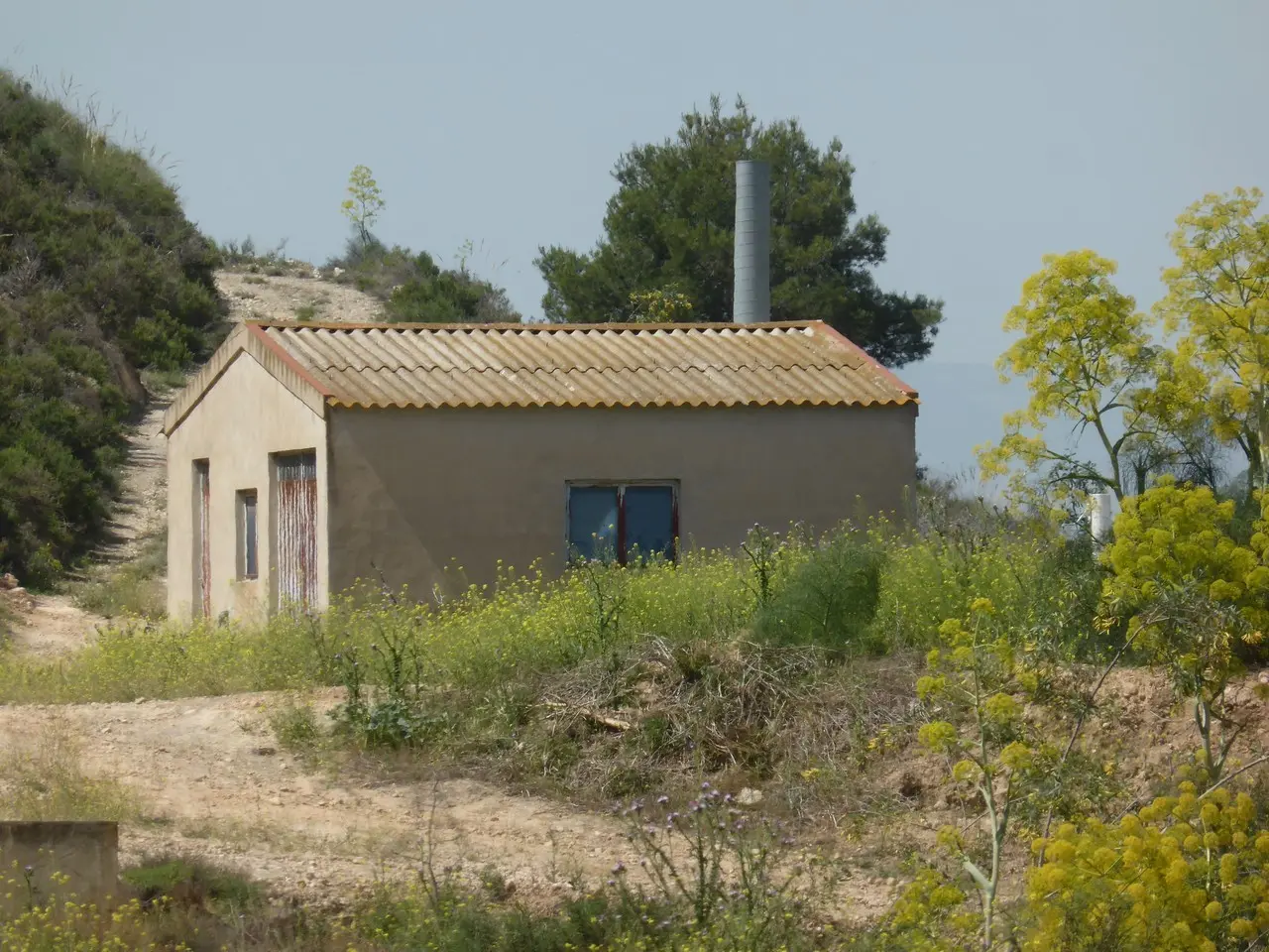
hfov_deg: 4.6
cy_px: 476
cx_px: 634
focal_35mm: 434
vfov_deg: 3.4
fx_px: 15910
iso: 100
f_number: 6.2
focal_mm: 77.4
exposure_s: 1/500
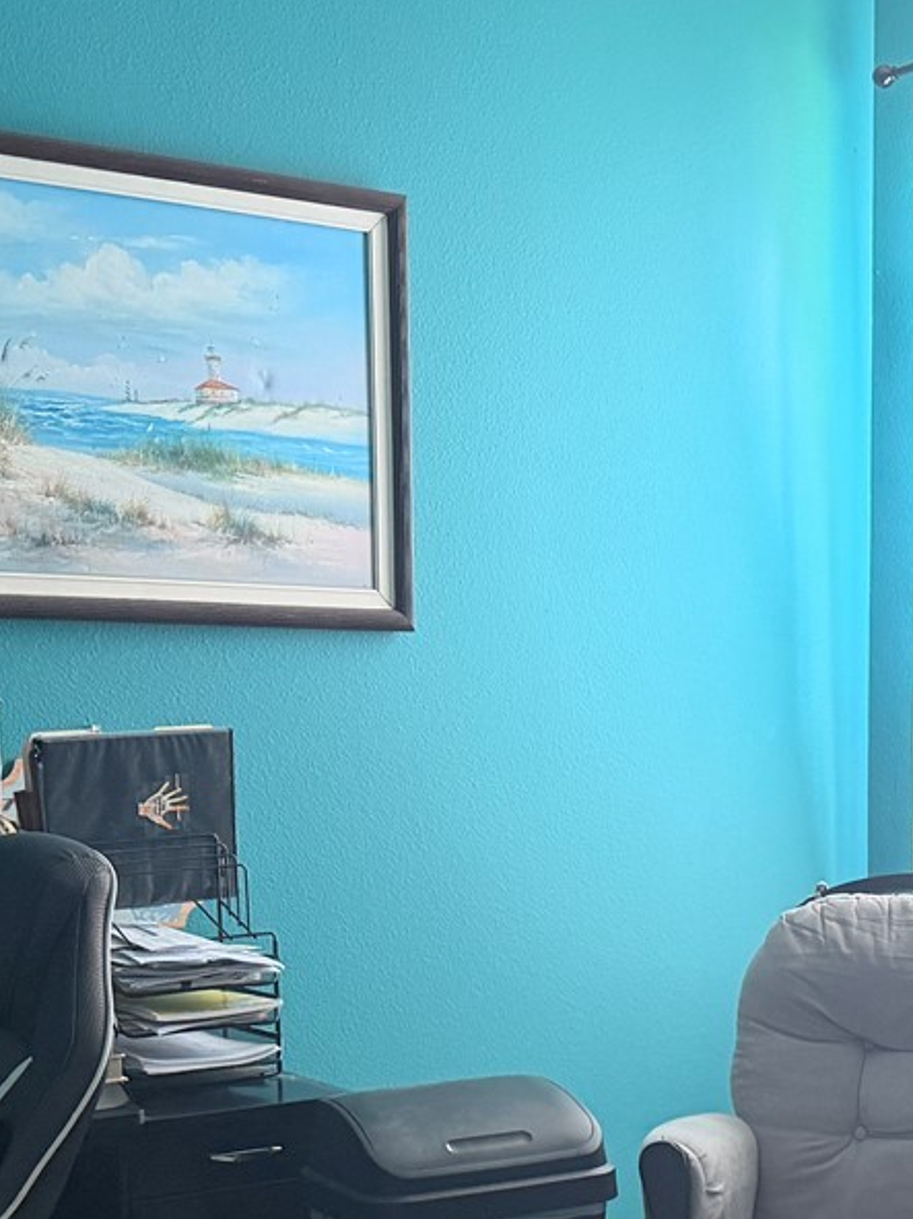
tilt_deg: -8.9
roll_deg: +0.2
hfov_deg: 22.3
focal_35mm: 65
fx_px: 2287
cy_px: 961
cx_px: 742
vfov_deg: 29.2
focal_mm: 6.76
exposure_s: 1/60
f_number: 1.78
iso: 400
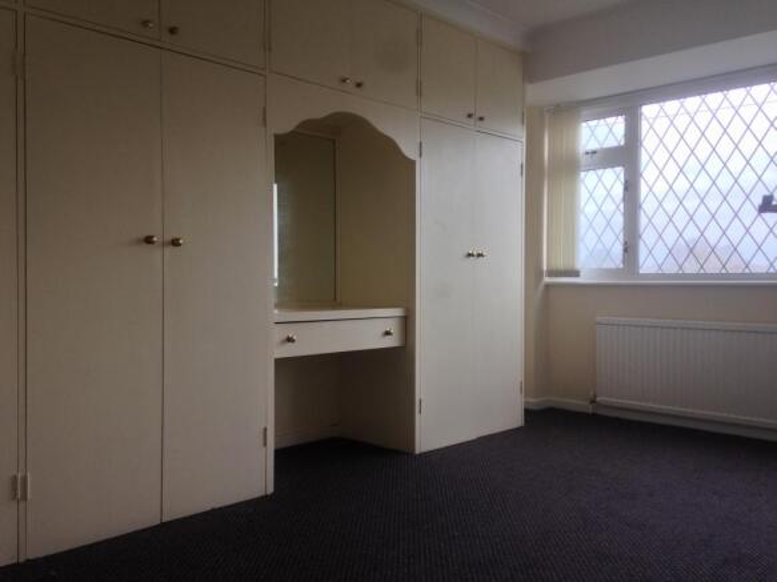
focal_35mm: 33
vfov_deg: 42.9
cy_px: 291
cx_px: 388
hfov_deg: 55.4
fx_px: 741
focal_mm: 4.12
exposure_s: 1/30
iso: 50
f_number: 2.4
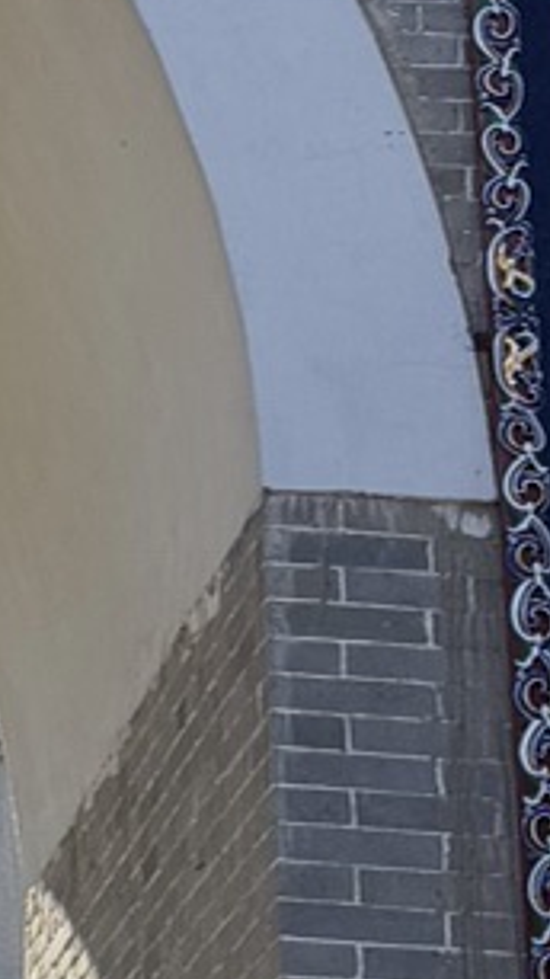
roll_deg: -4.2
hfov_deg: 6.7
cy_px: -381
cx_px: -803
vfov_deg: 12.1
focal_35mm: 171
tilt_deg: +29.5
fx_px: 4436
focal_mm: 6.76
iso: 80
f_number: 1.78
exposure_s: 1/1653
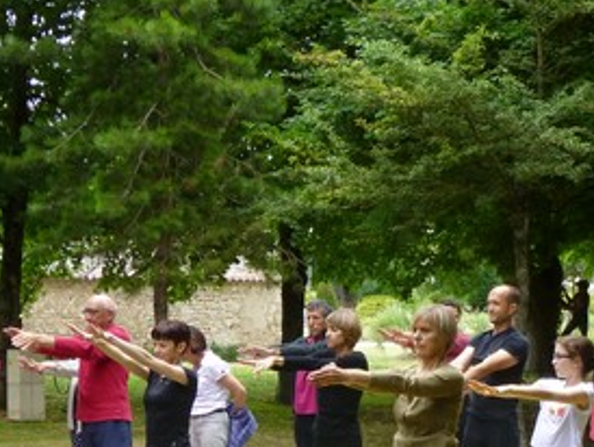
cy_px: 486
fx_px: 1924
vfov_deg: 13.0
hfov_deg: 17.5
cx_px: 401
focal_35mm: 112
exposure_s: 1/60
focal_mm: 8.6
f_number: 4
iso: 160
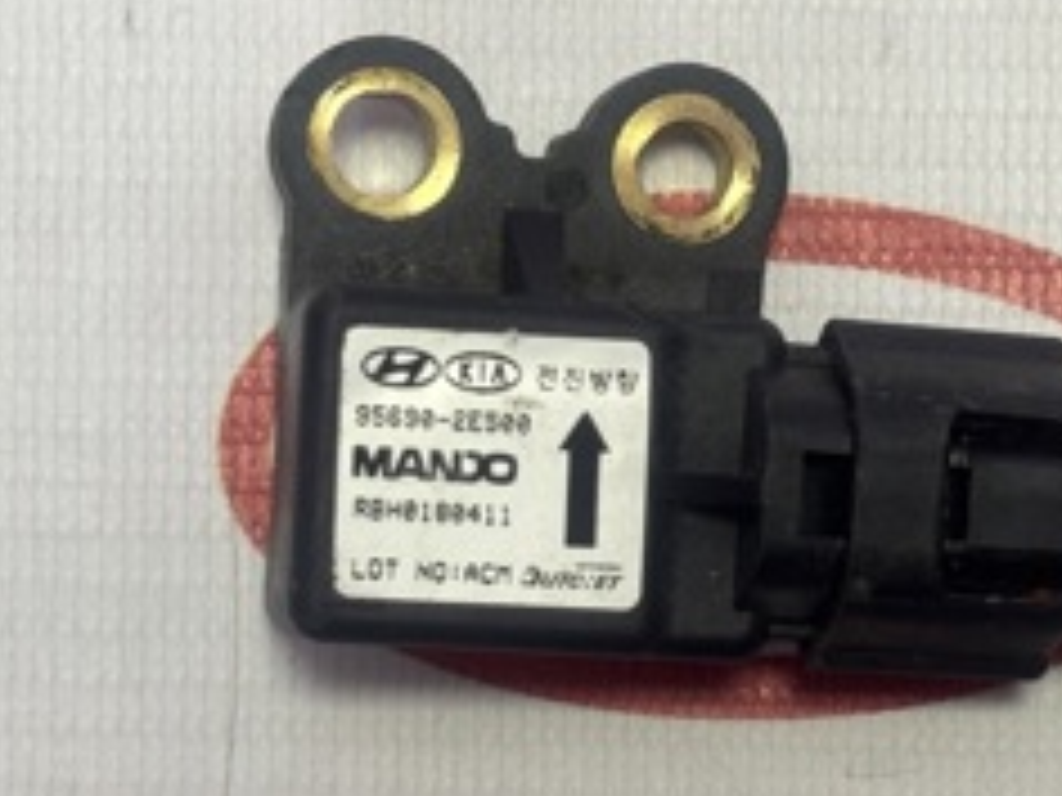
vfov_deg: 10.5
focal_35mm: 141
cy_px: 677
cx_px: 878
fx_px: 4326
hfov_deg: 13.9
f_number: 1.6
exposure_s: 1/60
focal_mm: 5.96
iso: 100
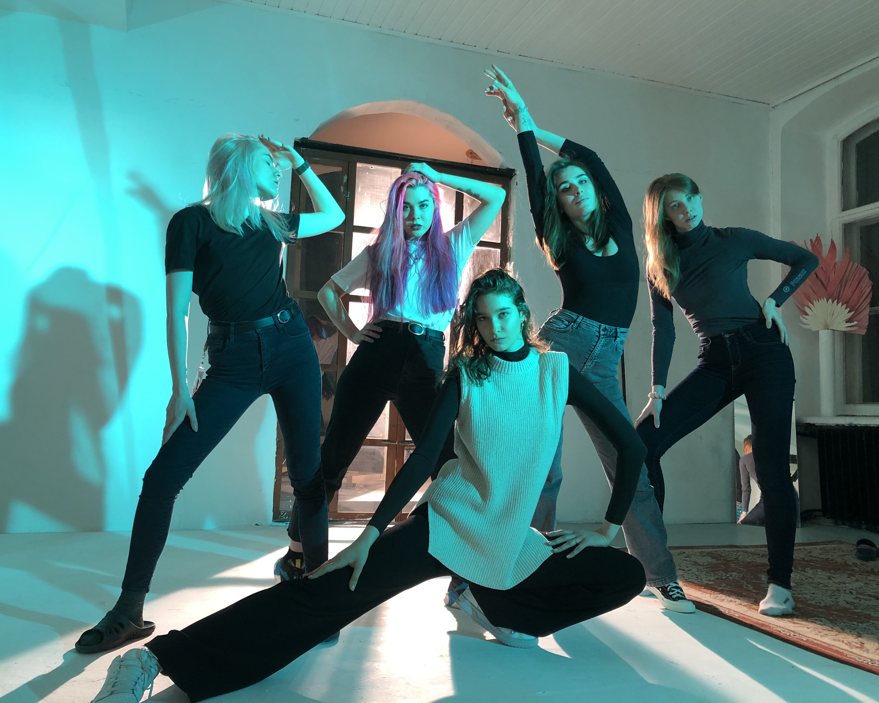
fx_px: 781
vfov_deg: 48.5
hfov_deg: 58.8
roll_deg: -0.7
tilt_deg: +6.8
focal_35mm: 30
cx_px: 431
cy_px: 342
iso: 32
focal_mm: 4
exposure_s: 1/25
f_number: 1.8
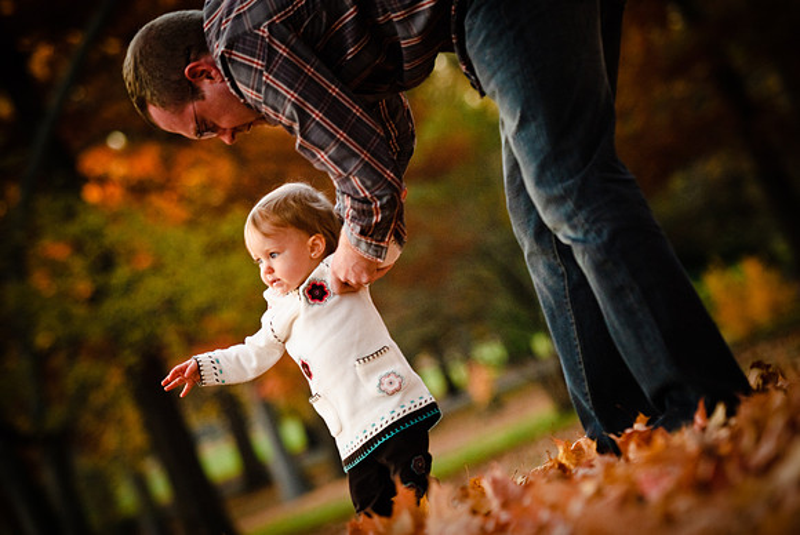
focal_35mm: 158
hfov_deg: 13.0
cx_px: 400
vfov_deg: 8.7
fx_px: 3503
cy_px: 268
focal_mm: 105
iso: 400
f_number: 2.8
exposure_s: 1/160
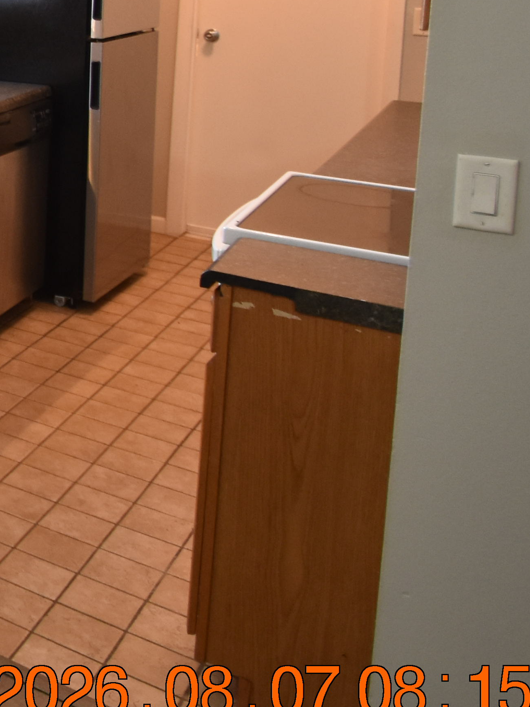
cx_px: -461
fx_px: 1021
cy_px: -2
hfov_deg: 19.8
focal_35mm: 50
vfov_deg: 34.7
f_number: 3.5
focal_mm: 10
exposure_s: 1/45
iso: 800
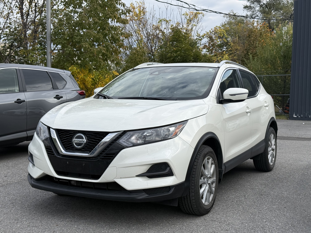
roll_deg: -1.3
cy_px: 116
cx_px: 156
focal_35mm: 48
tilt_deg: -3.0
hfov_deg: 39.7
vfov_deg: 30.3
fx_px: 431
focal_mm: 6.76
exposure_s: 1/3534
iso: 64
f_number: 1.78
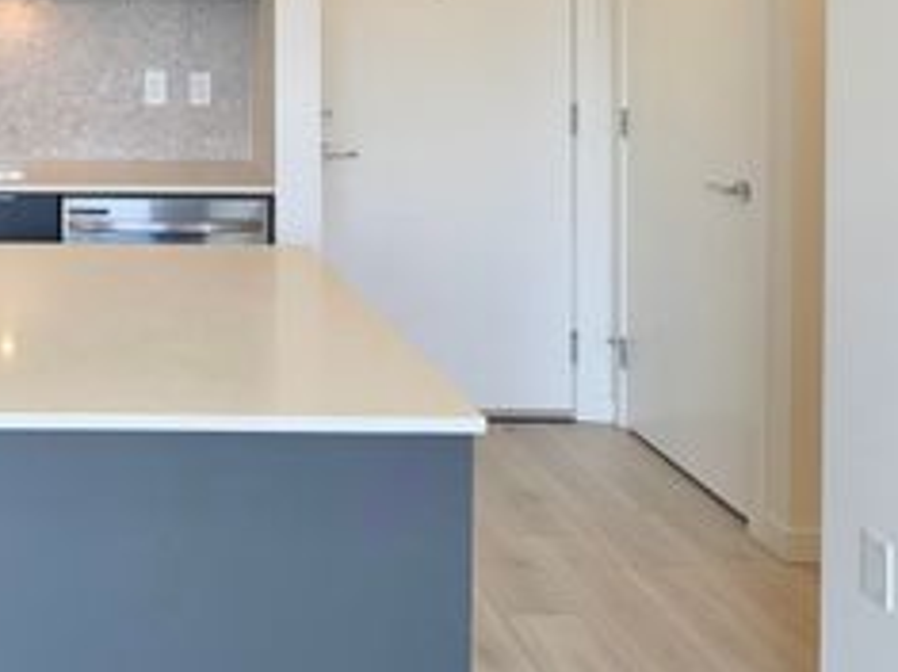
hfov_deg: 34.6
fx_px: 1322
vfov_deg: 27.1
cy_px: 21
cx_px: 34
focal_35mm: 51
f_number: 1.78
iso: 50
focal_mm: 6.76
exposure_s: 1/120
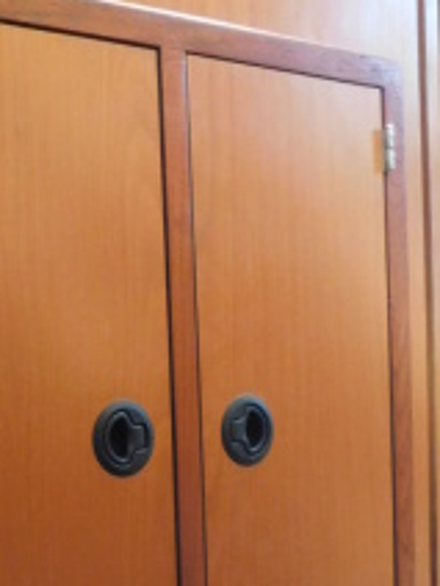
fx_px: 1102
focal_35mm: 65
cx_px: 72
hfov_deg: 22.2
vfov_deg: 29.0
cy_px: 486
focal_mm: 4
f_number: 3
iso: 400
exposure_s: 1/30
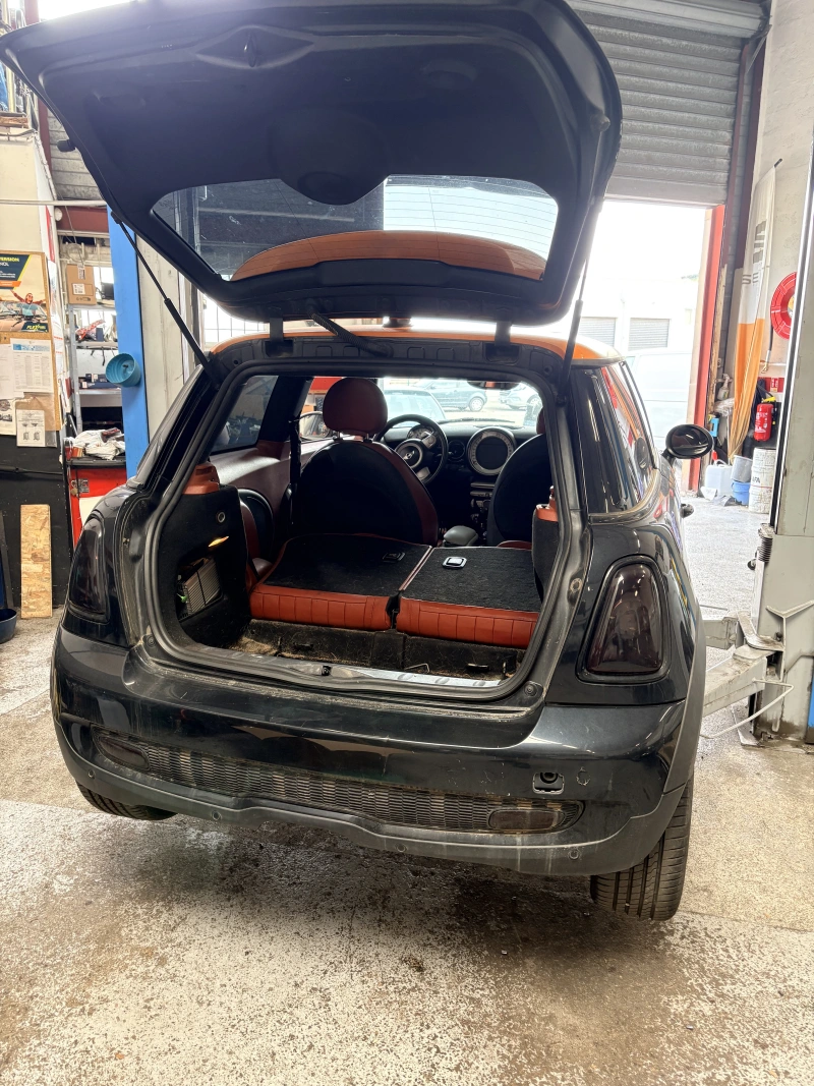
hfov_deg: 53.1
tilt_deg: -13.4
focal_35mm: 26
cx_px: 407
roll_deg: -1.1
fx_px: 815
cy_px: 543
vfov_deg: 67.3
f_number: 1.6
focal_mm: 5.96
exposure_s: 1/50
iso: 125
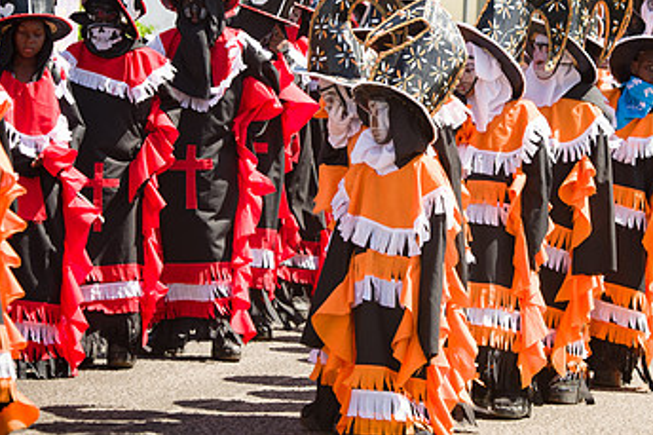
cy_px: 180
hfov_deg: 11.6
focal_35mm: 177
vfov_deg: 7.7
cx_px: 406
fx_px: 3209
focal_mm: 105
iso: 100
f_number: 7.1
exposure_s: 1/160
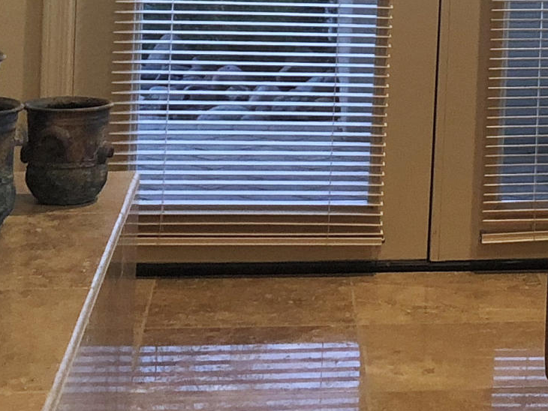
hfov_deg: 16.4
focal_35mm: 115
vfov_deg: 12.4
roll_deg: -2.2
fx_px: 1821
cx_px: 667
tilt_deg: -1.3
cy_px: -153
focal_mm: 4
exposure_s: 1/13
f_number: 1.8
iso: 100
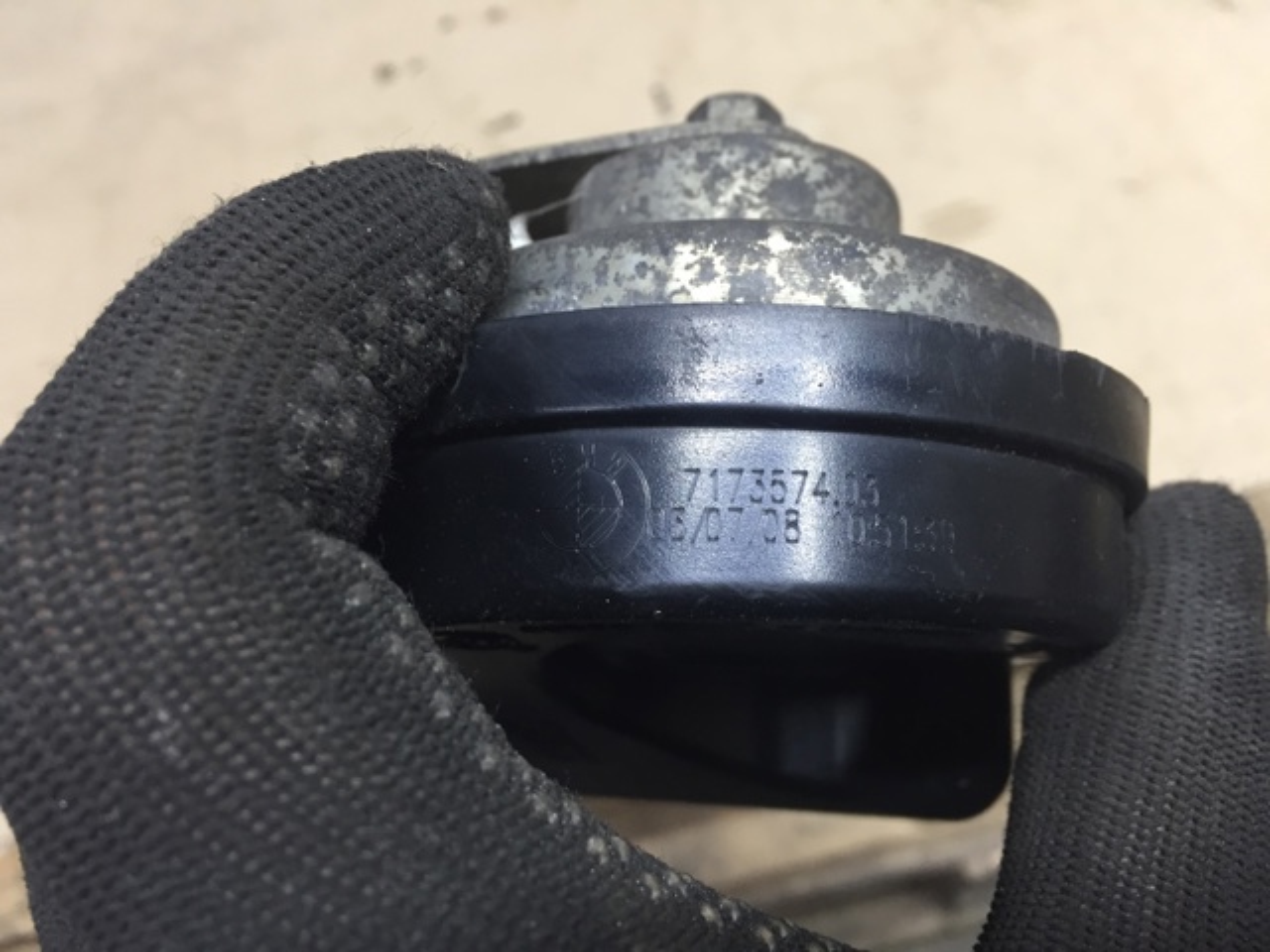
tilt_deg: -50.8
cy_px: 476
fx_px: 1064
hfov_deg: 61.7
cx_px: 635
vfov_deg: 48.2
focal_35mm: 29
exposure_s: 1/33
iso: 125
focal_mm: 4.15
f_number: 2.2
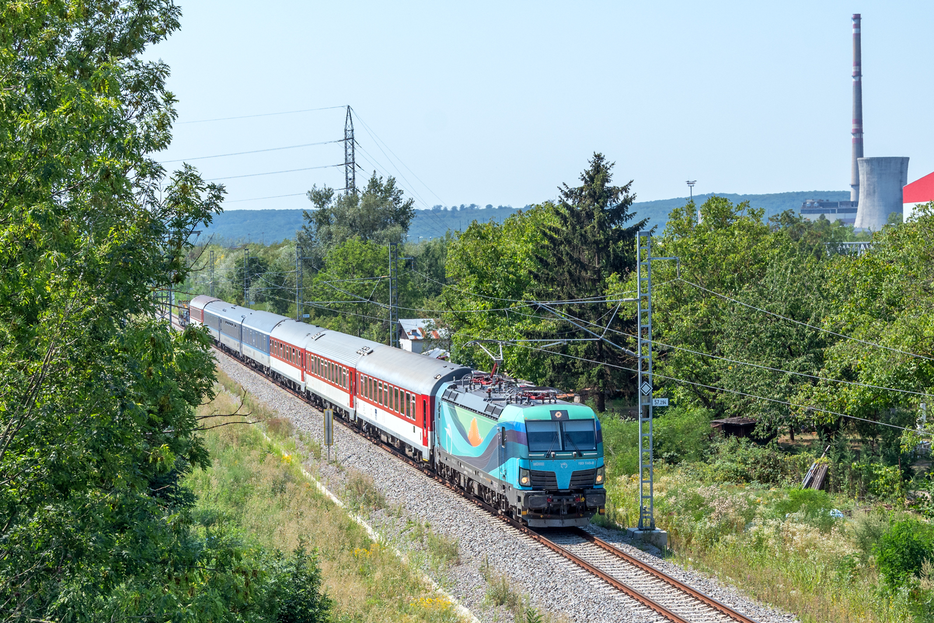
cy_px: 312
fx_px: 1557
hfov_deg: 33.4
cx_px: 467
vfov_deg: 22.6
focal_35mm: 60
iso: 160
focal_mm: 40
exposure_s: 1/640
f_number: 9
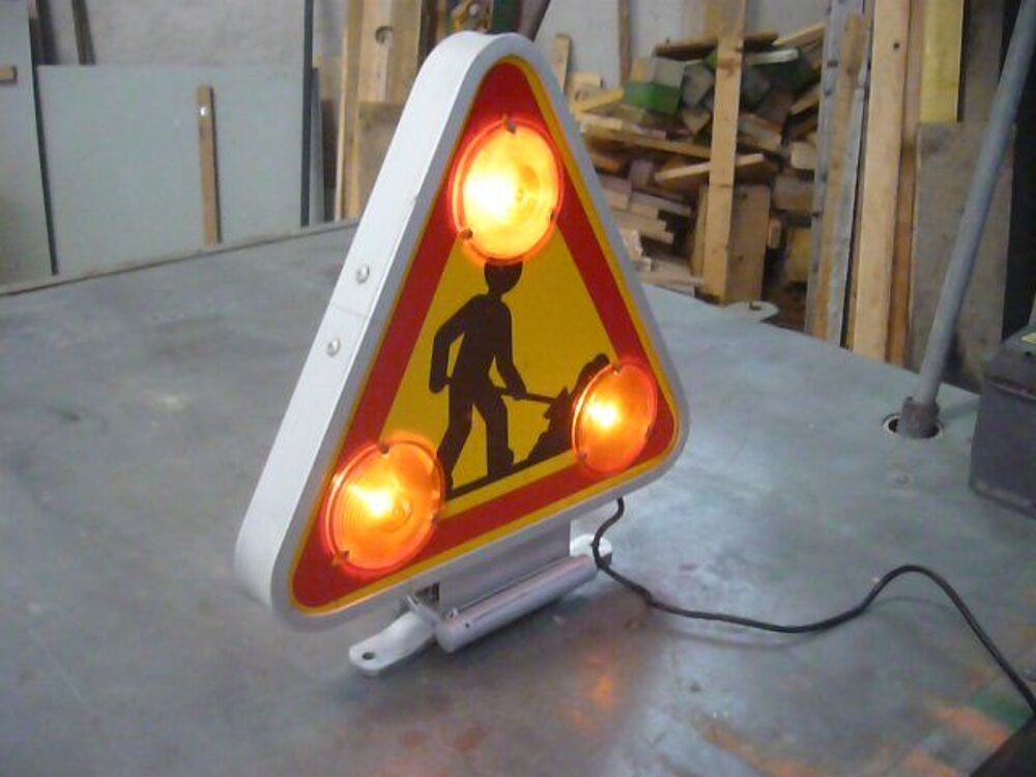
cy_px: 388
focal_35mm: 35
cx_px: 518
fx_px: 1047
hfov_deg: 52.6
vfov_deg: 40.7
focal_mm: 5.8
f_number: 2.8
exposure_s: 1/30
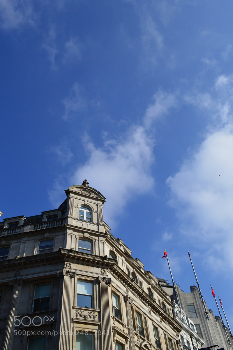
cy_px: 175
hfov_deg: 43.5
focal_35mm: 30
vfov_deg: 62.0
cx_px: 116
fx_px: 292
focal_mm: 20
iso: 200
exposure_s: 1/500
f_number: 11
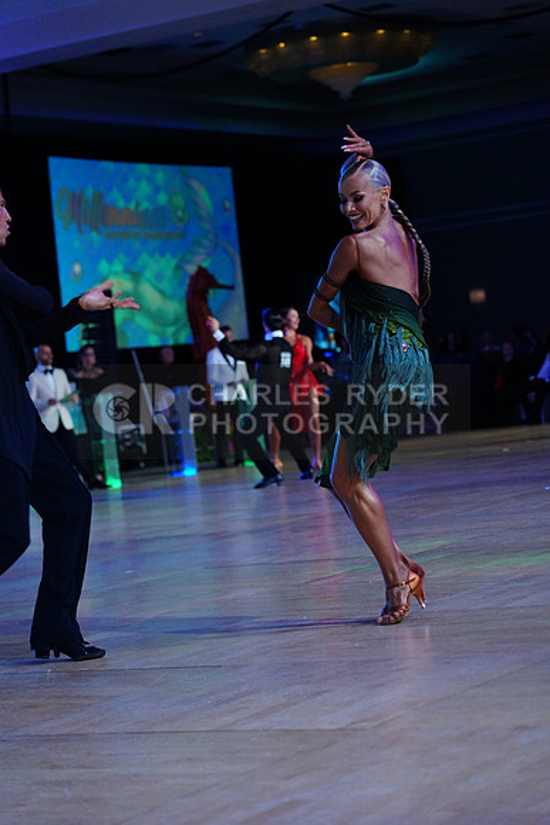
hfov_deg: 14.6
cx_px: 275
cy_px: 412
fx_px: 2153
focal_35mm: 94
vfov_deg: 21.7
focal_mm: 94
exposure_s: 1/400
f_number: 4
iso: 2500
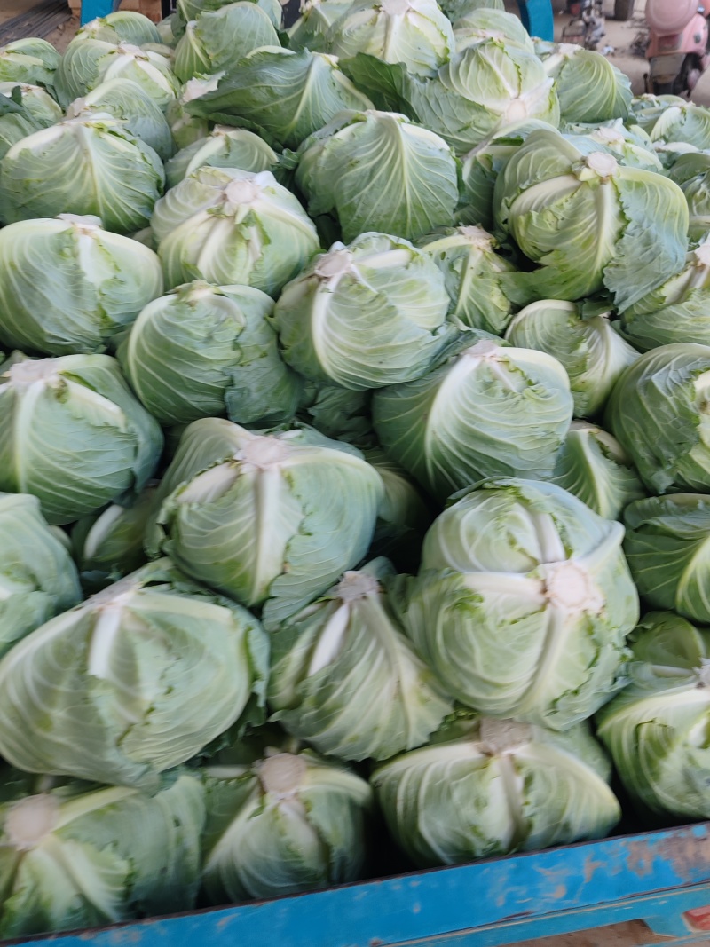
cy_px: 474
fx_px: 739
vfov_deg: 65.3
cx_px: 355
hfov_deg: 51.3
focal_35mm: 27
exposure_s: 1/100
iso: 80
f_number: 1.9
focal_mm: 6.12
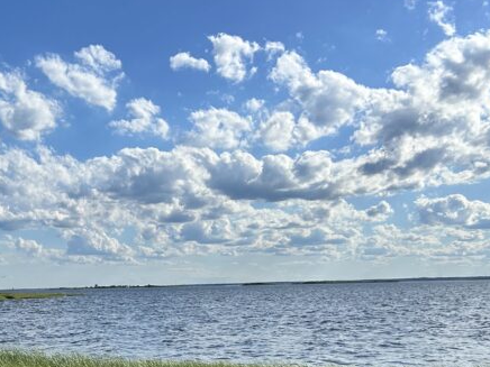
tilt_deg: -2.9
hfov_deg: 30.6
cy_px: 329
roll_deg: +1.4
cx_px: 69
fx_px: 863
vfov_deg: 23.4
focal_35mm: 61
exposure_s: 1/8000
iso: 50
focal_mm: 5.7
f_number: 1.5
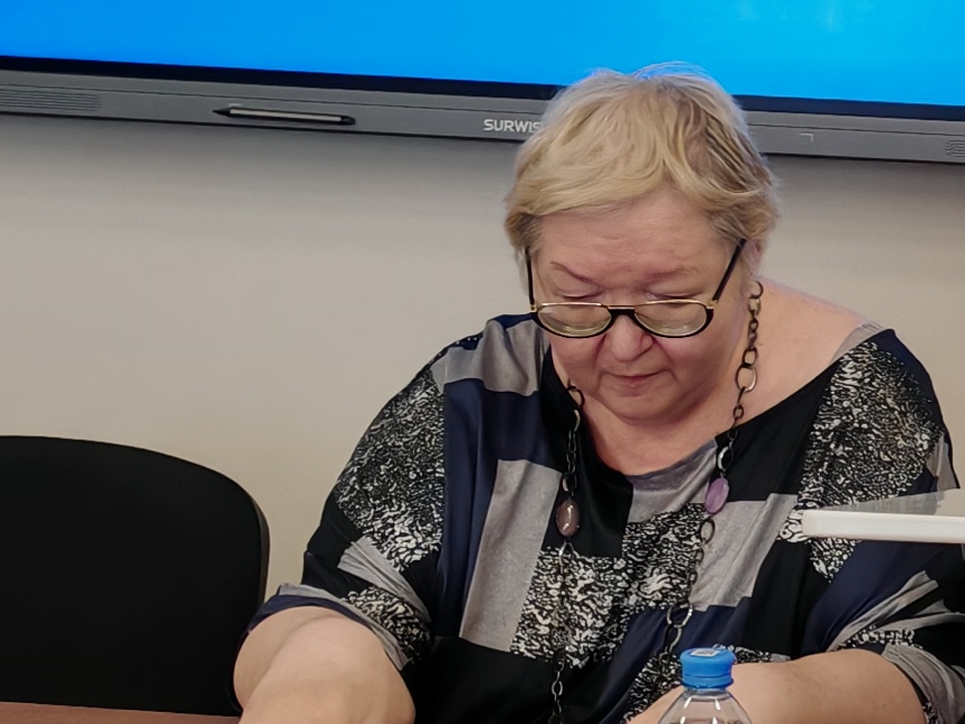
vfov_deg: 12.9
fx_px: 3179
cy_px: 22
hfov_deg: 15.8
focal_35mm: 114
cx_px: 1475
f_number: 1.95
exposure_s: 1/100
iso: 200
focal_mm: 5.52
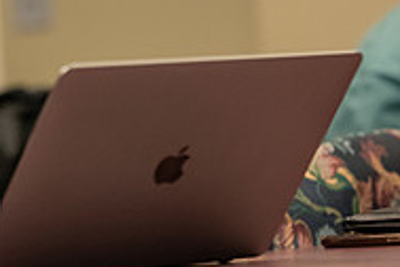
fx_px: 3577
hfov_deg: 6.4
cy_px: -22
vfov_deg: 4.3
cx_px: -53
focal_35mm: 322
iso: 2000
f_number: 3.2
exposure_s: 1/200
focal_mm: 105
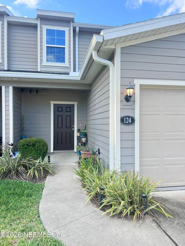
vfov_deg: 67.3
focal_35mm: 26
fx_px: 185
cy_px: 123
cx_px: 92
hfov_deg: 53.0
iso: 50
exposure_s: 1/391
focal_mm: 5.7
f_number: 1.5
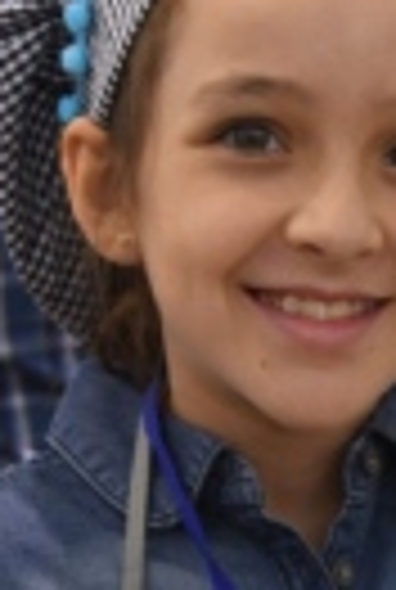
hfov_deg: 7.9
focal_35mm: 174
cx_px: 353
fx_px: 2856
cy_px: 743
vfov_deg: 11.5
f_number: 5.6
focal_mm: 34
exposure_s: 1/50
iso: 1250
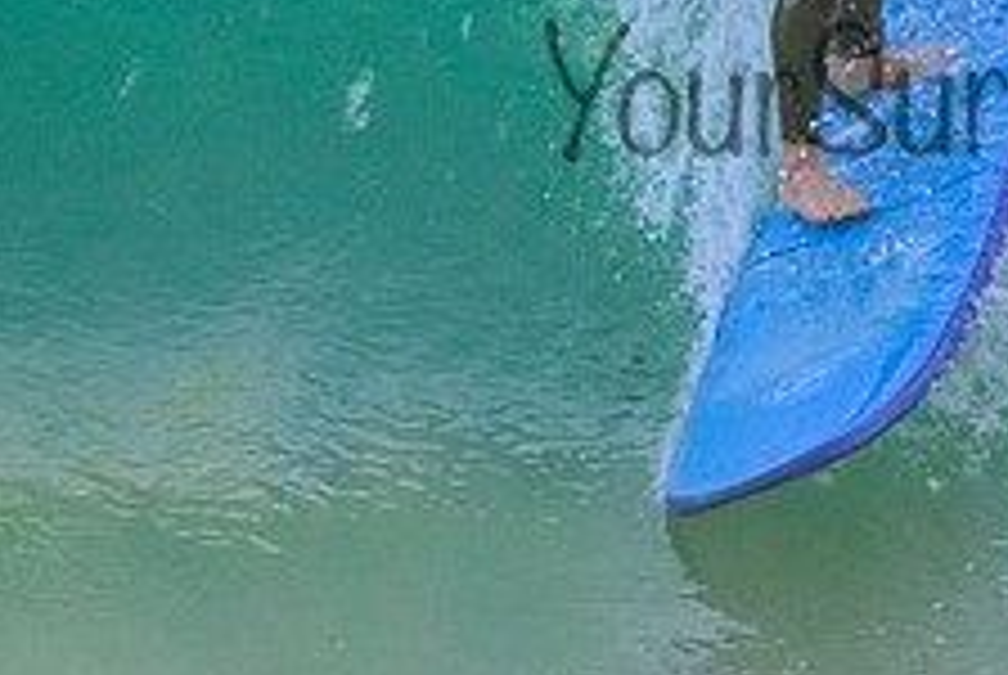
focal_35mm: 2069
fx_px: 58007
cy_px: 52
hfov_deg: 1.0
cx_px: 1008
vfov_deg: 0.7
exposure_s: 1/1250
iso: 7200
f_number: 11
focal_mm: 800
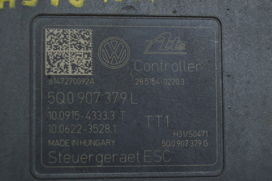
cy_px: 90
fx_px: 623
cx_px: 136
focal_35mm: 82
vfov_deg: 16.5
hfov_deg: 24.6
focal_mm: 55
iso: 400
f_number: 5.6
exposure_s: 1/40
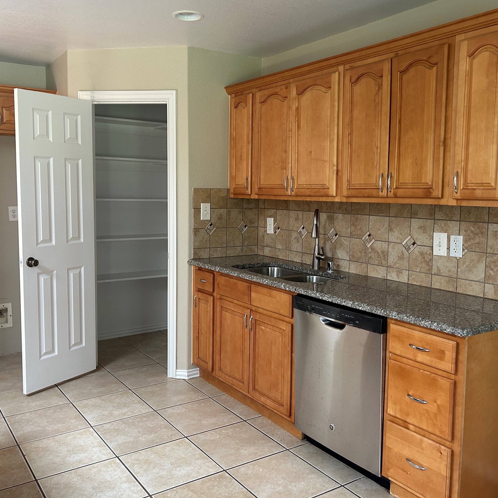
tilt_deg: -5.8
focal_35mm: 32
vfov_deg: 51.1
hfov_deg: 51.0
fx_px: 521
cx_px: 222
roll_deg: -0.3
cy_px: 243
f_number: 1.5
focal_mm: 5.7
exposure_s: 1/64
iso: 125
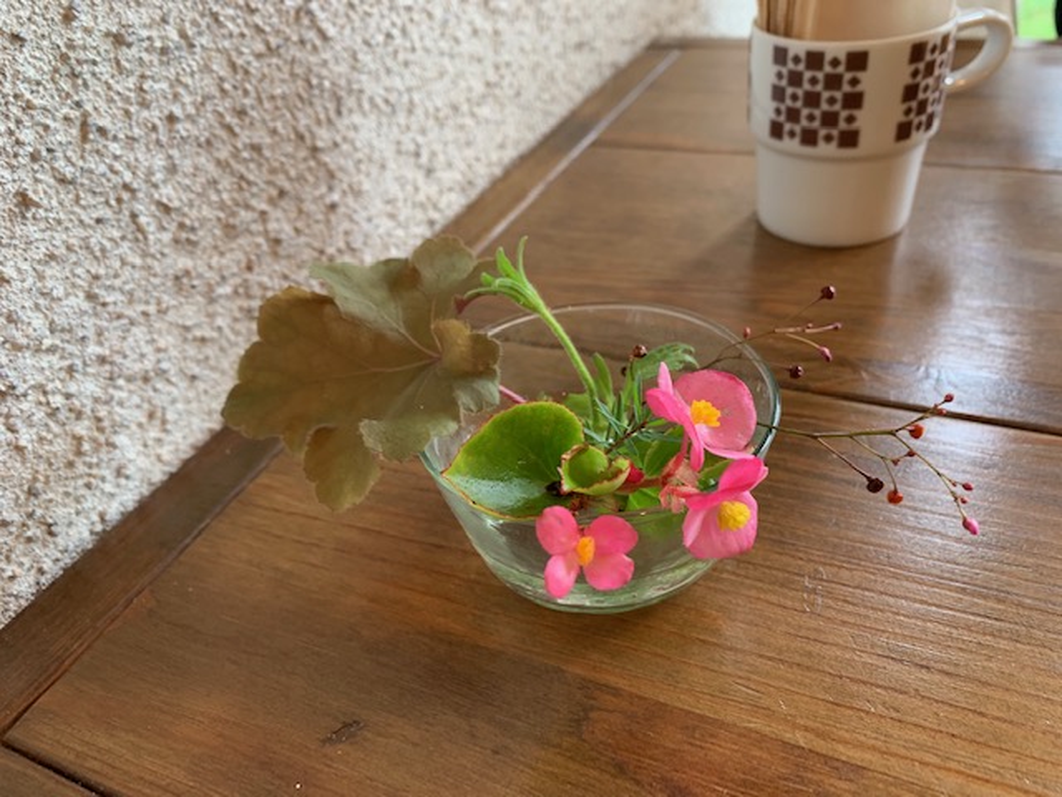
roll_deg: +7.2
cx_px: 531
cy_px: 398
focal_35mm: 26
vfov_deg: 53.1
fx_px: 798
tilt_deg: -36.0
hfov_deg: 67.3
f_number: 1.8
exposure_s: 1/50
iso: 80
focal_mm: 4.25
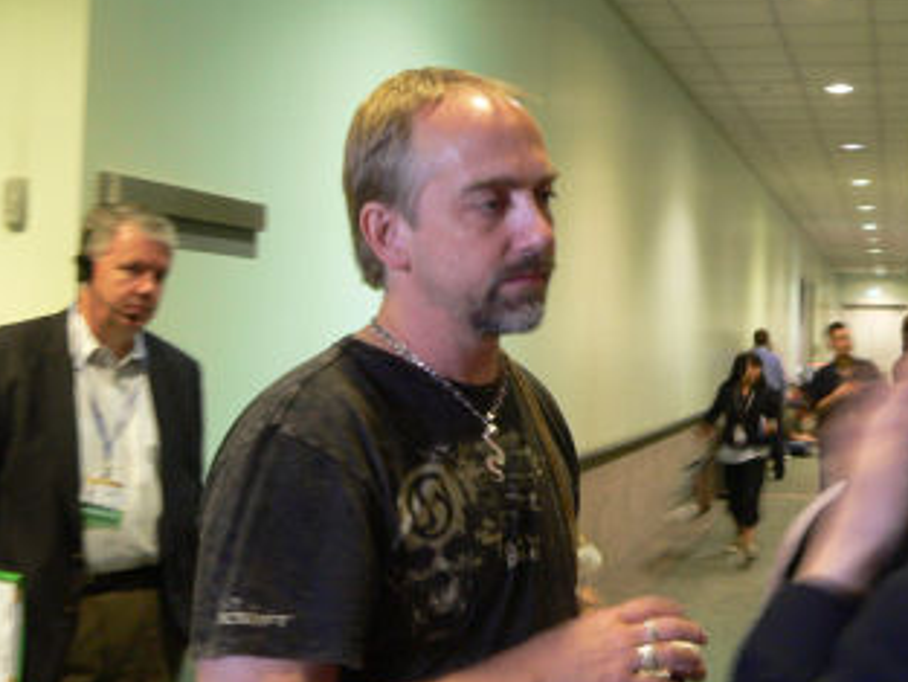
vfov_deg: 31.5
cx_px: 574
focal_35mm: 46
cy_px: 366
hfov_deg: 40.9
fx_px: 1207
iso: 200
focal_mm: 6
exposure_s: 1/4
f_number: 2.8
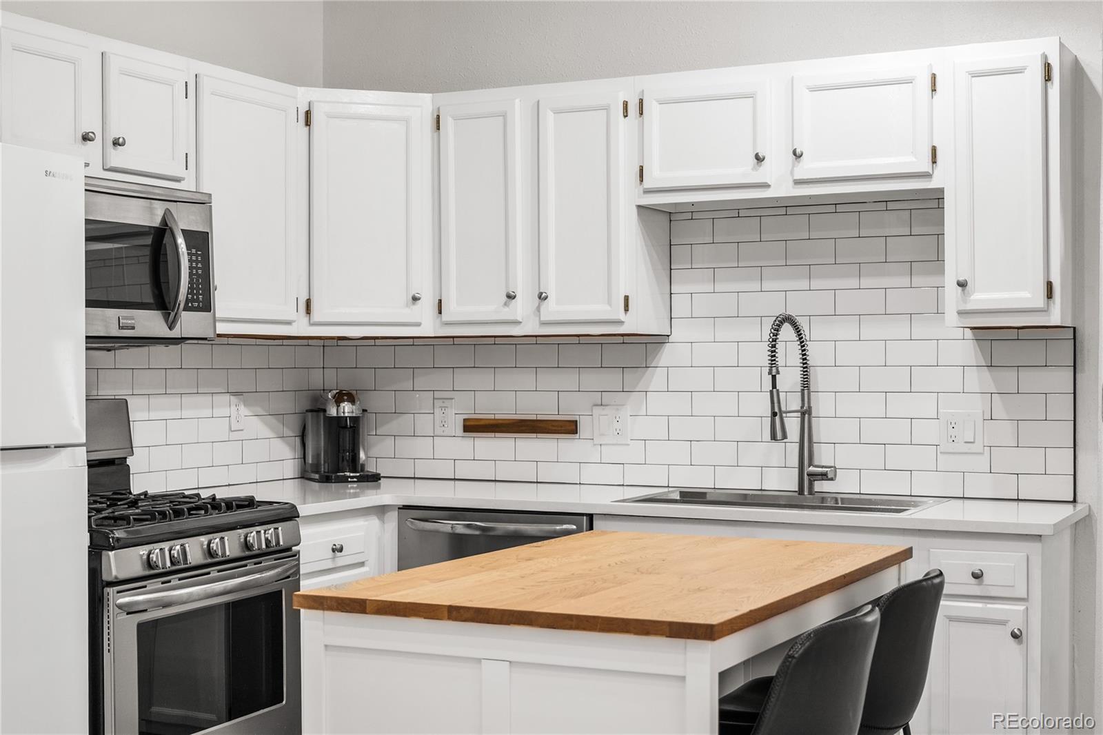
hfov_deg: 38.2
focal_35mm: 52
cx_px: 552
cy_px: 368
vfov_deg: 26.0
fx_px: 1593
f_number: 4
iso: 500
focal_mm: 35
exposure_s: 1/13
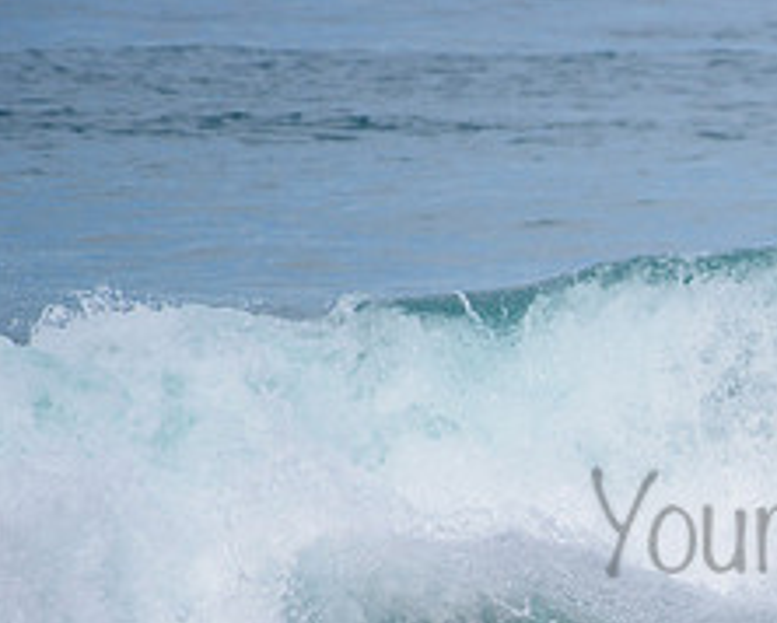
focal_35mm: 1224
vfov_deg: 1.3
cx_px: 952
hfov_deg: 1.6
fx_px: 28172
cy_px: 492
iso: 180
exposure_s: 1/2000
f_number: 5.6
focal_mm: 500
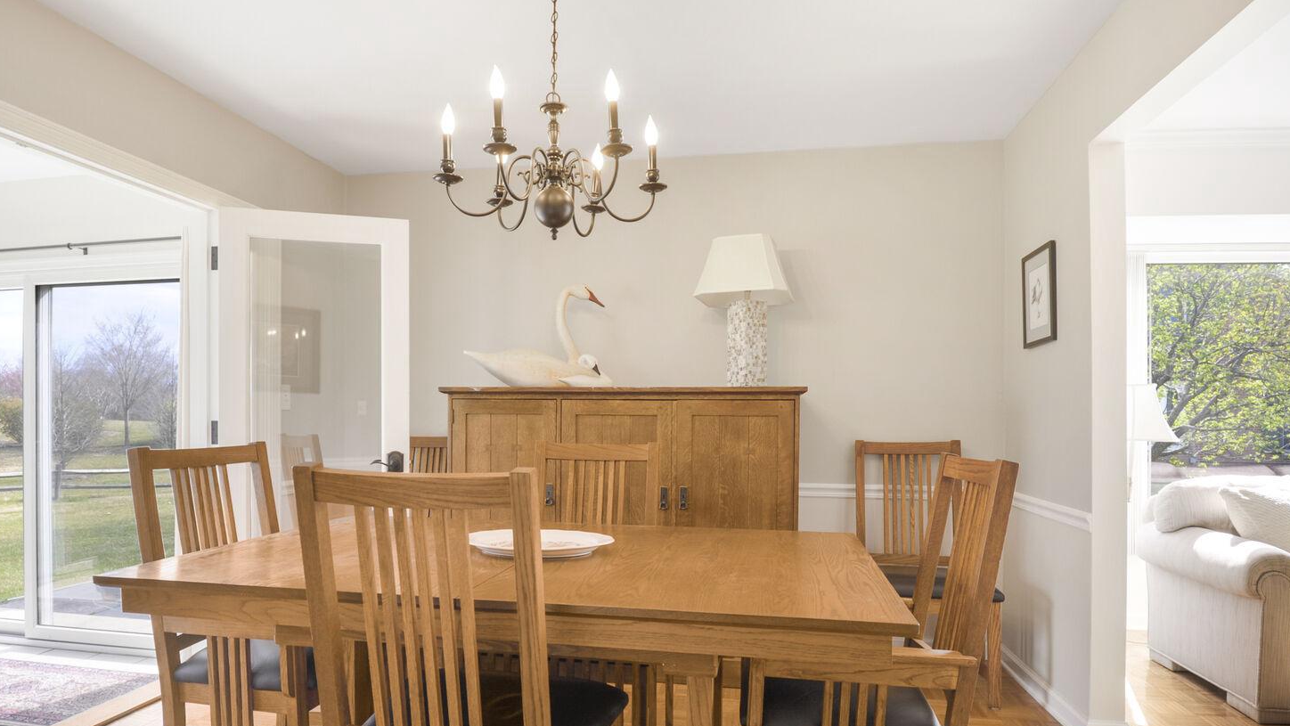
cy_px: 454
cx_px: 632
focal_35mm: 20
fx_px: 684
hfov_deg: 86.6
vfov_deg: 55.2
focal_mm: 16
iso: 200
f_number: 10
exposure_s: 1/30
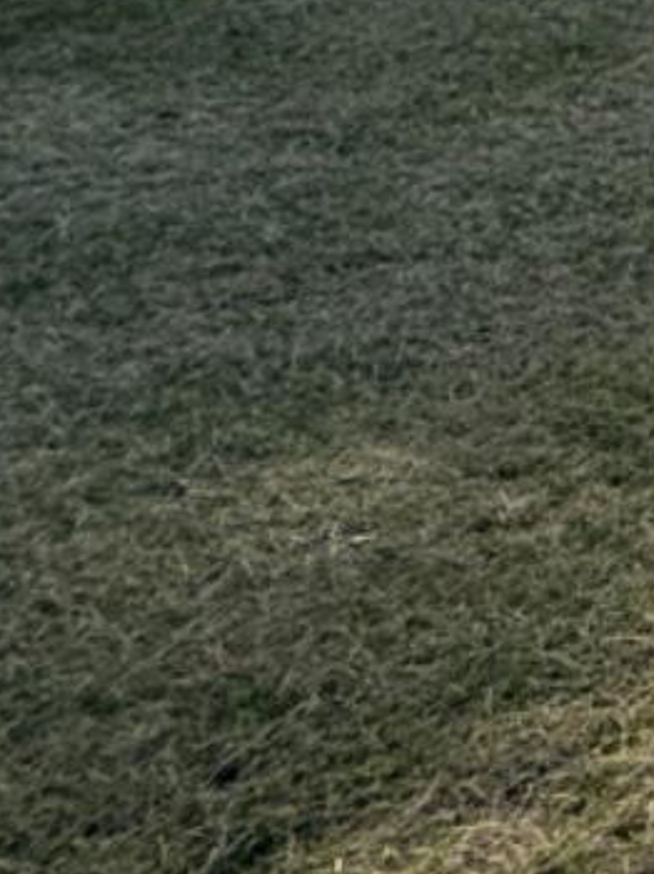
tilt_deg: +6.0
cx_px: 2486
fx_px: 2068
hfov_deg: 8.7
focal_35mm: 82
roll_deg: +0.2
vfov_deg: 18.2
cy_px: -754
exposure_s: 1/770
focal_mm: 2.22
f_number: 2.2
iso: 32
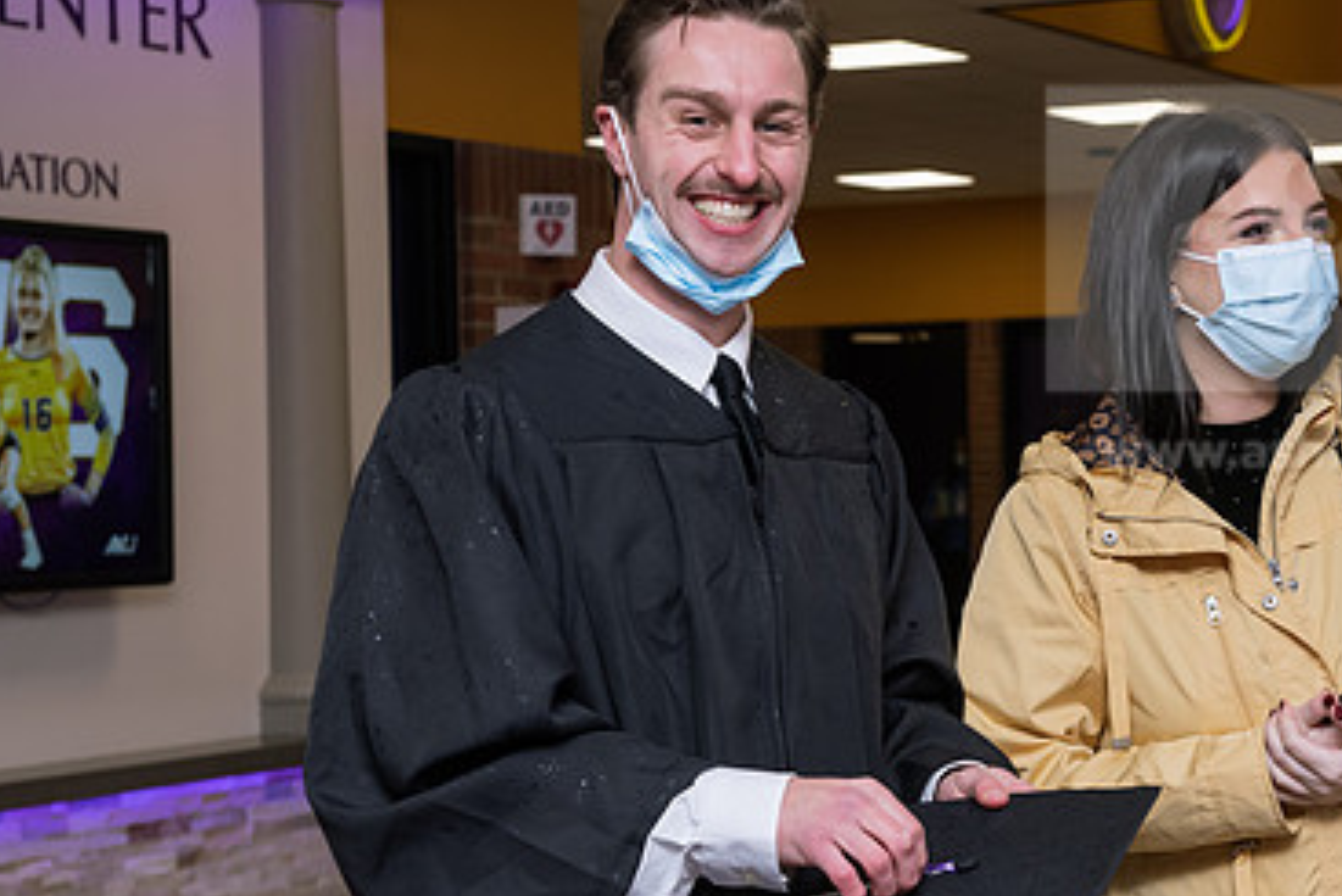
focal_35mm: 87
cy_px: 528
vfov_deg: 15.7
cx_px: 936
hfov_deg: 23.2
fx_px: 3244
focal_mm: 55
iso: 800
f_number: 5.6
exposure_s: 1/200
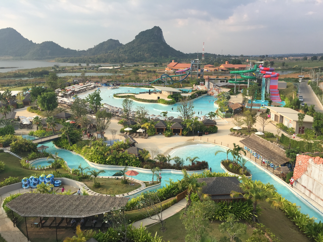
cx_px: 162
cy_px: 121
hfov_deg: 61.7
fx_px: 271
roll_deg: -1.1
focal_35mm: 29
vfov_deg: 48.2
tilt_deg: -14.1
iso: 32
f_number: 2.2
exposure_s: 1/964
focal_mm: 4.15
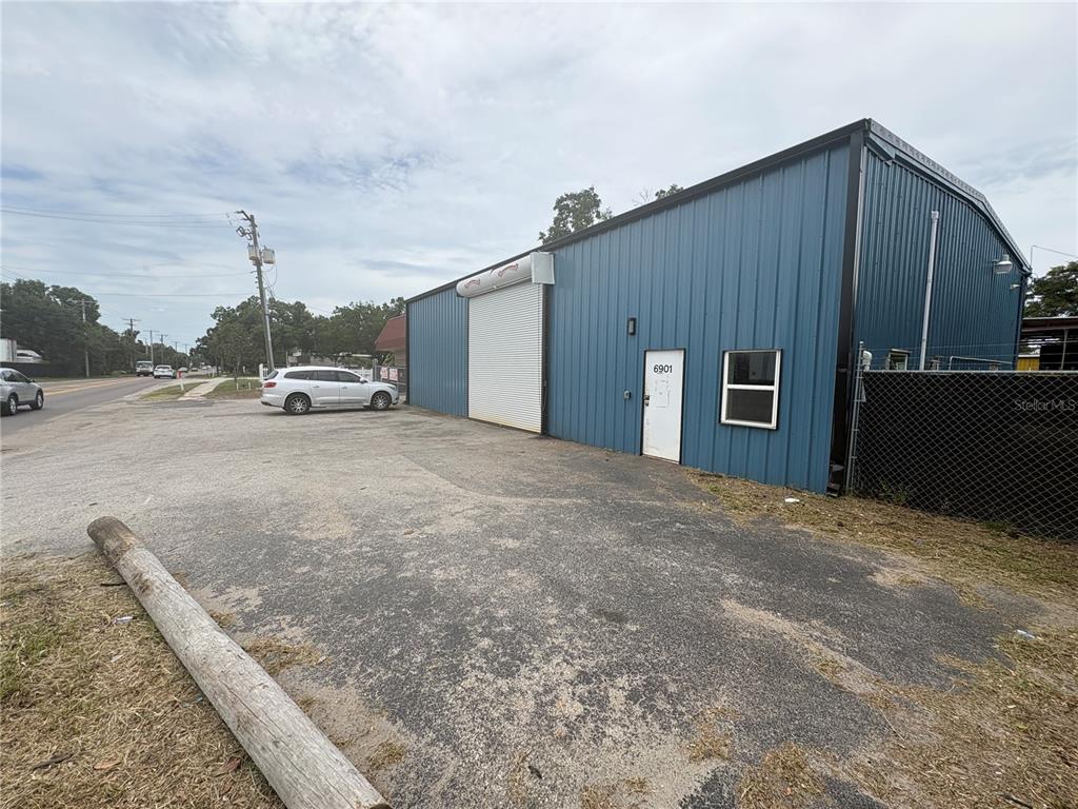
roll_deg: -0.9
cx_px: 539
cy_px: 404
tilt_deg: -1.5
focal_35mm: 14
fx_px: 436
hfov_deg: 102.1
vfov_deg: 85.7
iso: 40
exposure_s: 1/1880
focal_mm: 2.22
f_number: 2.2
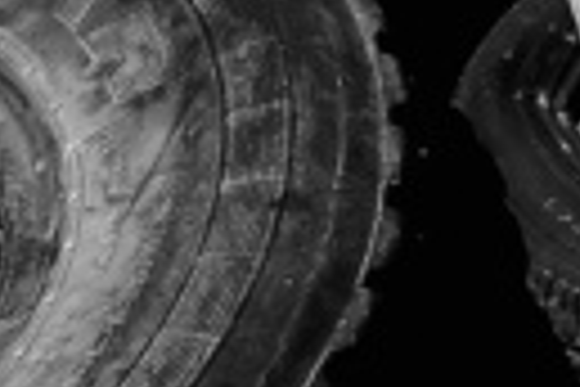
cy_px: -112
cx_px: 1376
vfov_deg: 7.3
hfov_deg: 9.8
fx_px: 2996
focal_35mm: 186
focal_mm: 16
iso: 100
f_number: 11
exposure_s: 1/125
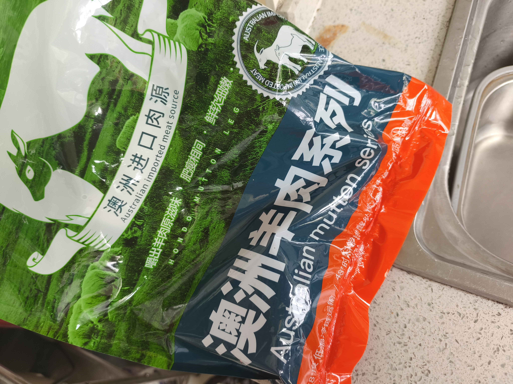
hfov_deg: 73.9
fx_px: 341
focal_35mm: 23
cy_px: 192
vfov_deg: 58.9
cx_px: 256
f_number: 1.6
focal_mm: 5.84
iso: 160
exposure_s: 1/100
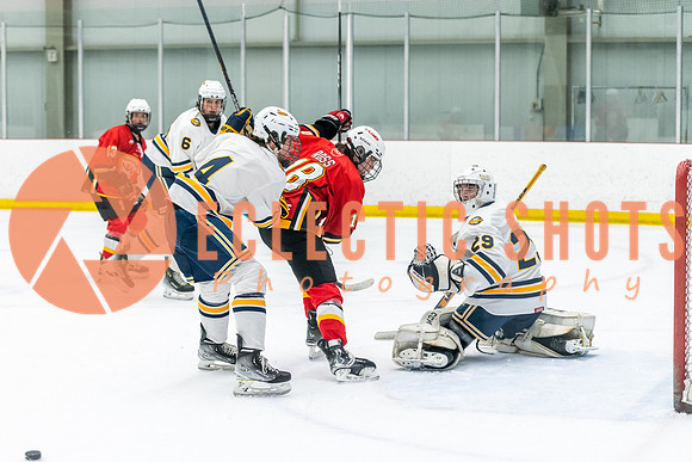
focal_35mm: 97
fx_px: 1862
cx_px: 268
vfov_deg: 14.1
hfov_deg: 21.0
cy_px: 253
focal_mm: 78
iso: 3200
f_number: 2.8
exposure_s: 1/800
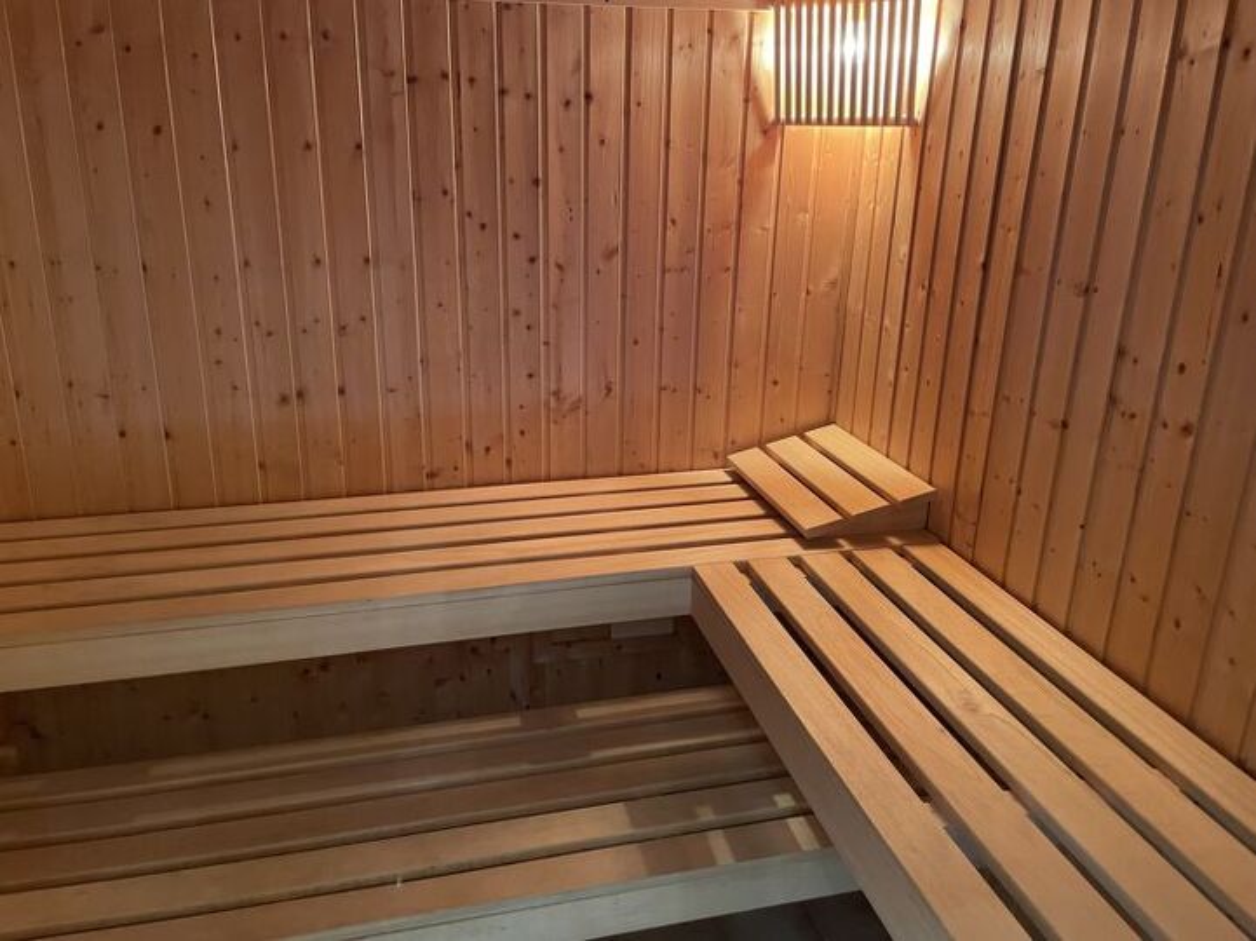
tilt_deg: -18.8
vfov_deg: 53.0
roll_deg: -0.9
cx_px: 628
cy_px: 470
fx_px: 943
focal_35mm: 26
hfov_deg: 67.3
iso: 500
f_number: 1.6
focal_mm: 4.2
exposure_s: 1/33
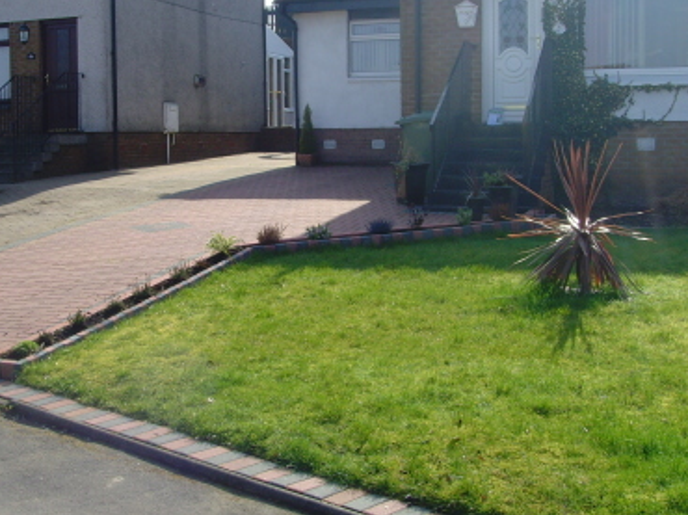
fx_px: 1073
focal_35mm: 54
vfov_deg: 27.0
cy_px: 238
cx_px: 240
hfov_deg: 35.3
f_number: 6.3
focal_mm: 6.6
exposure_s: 1/180
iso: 80
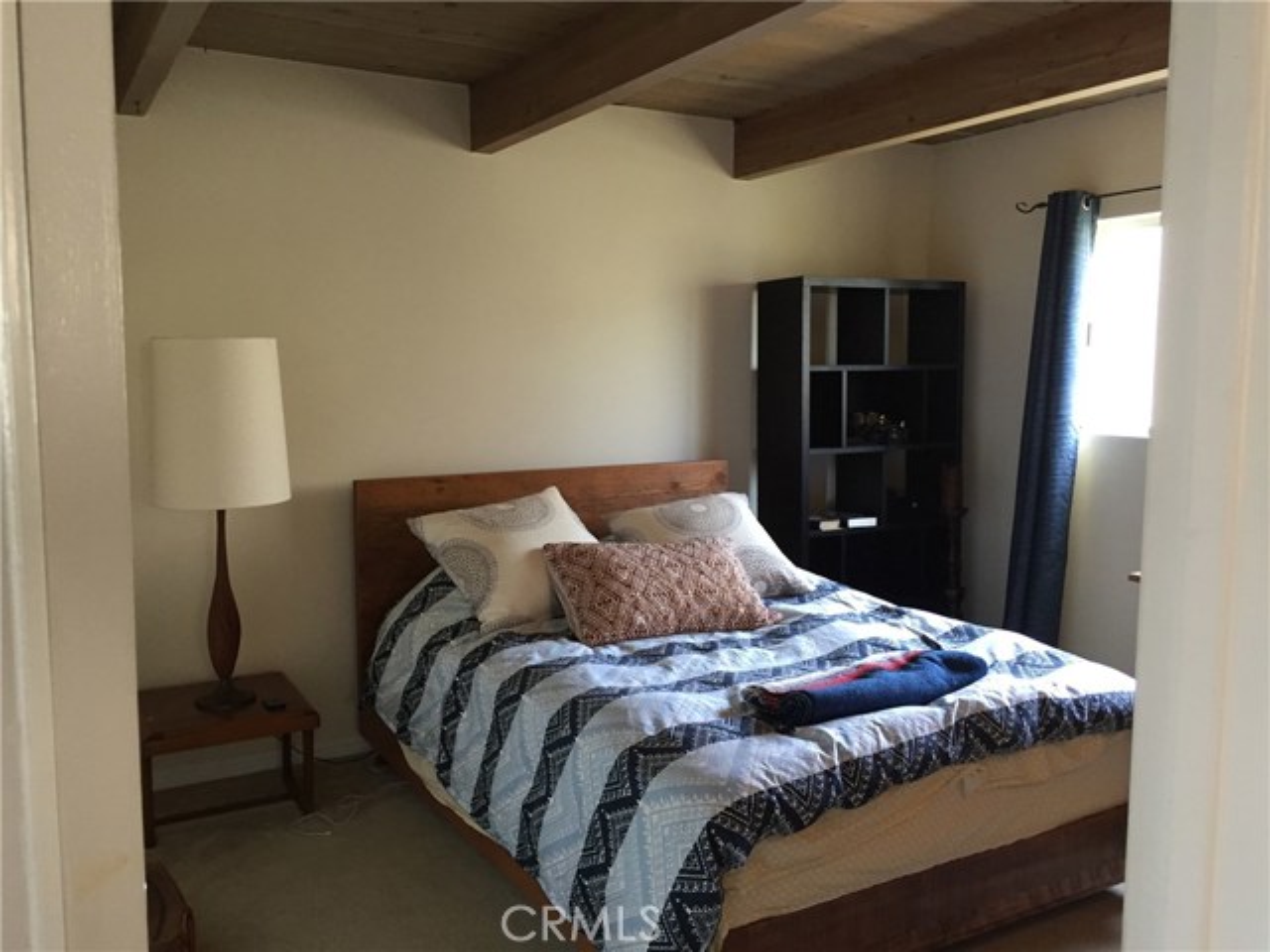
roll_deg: -1.8
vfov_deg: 48.2
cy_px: 476
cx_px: 635
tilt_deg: -6.3
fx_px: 1064
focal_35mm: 29
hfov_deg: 61.7
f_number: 2.2
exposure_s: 1/30
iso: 125
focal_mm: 4.15
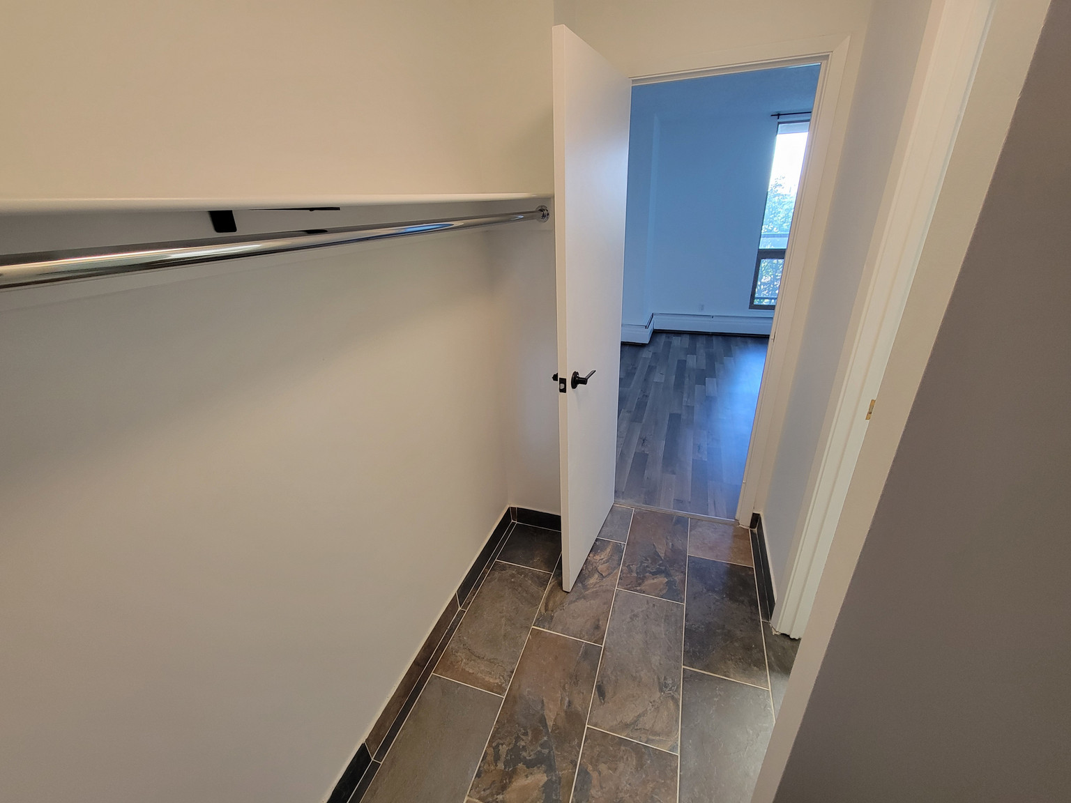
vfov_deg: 89.9
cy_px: 402
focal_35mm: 13
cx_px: 536
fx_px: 402
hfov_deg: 106.2
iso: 160
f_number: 2.2
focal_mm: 2.2
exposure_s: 1/60
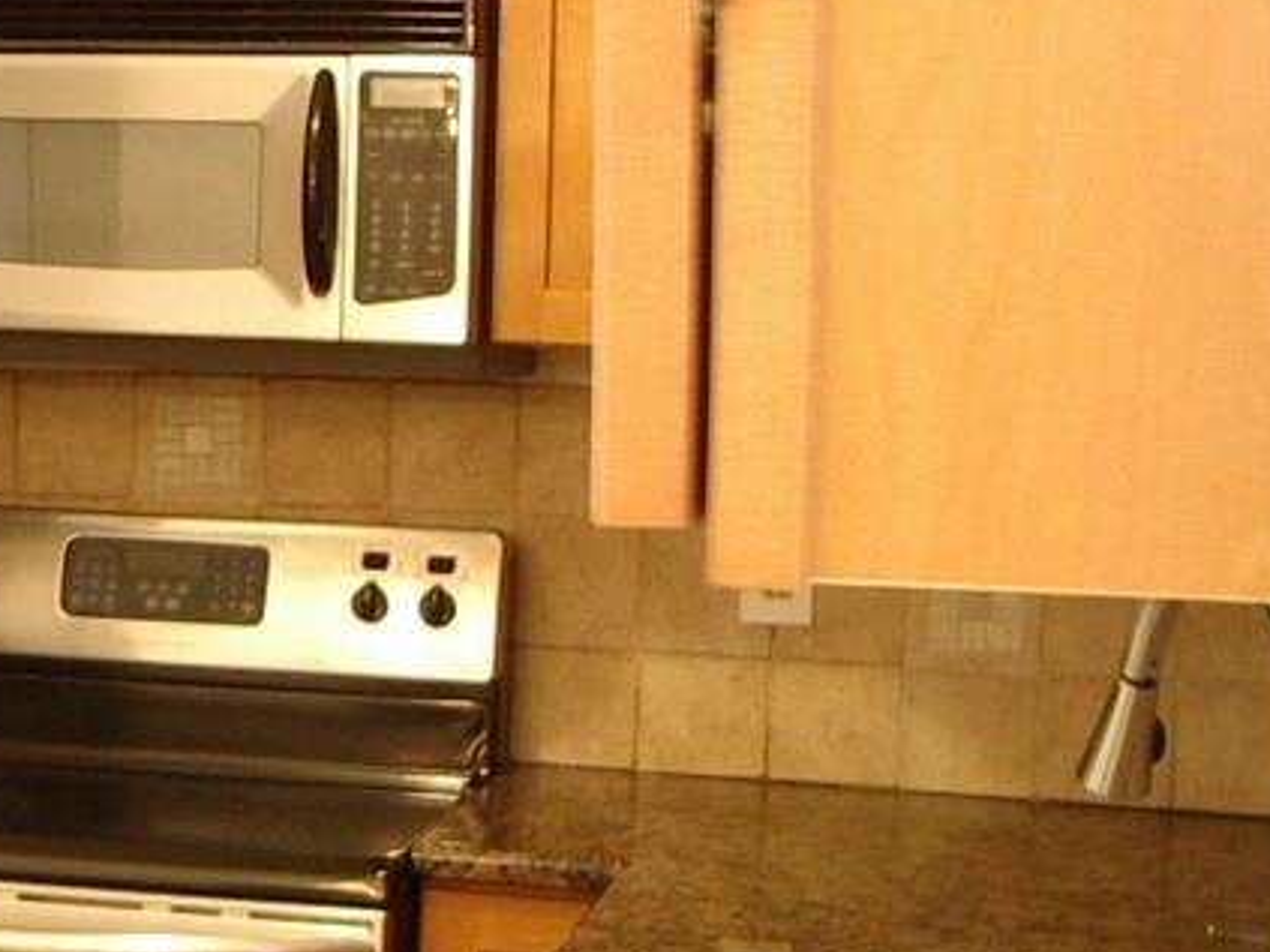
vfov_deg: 16.0
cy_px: 538
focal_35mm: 92
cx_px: -189
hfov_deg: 20.2
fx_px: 3374
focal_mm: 5.8
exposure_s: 1/4
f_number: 2.6
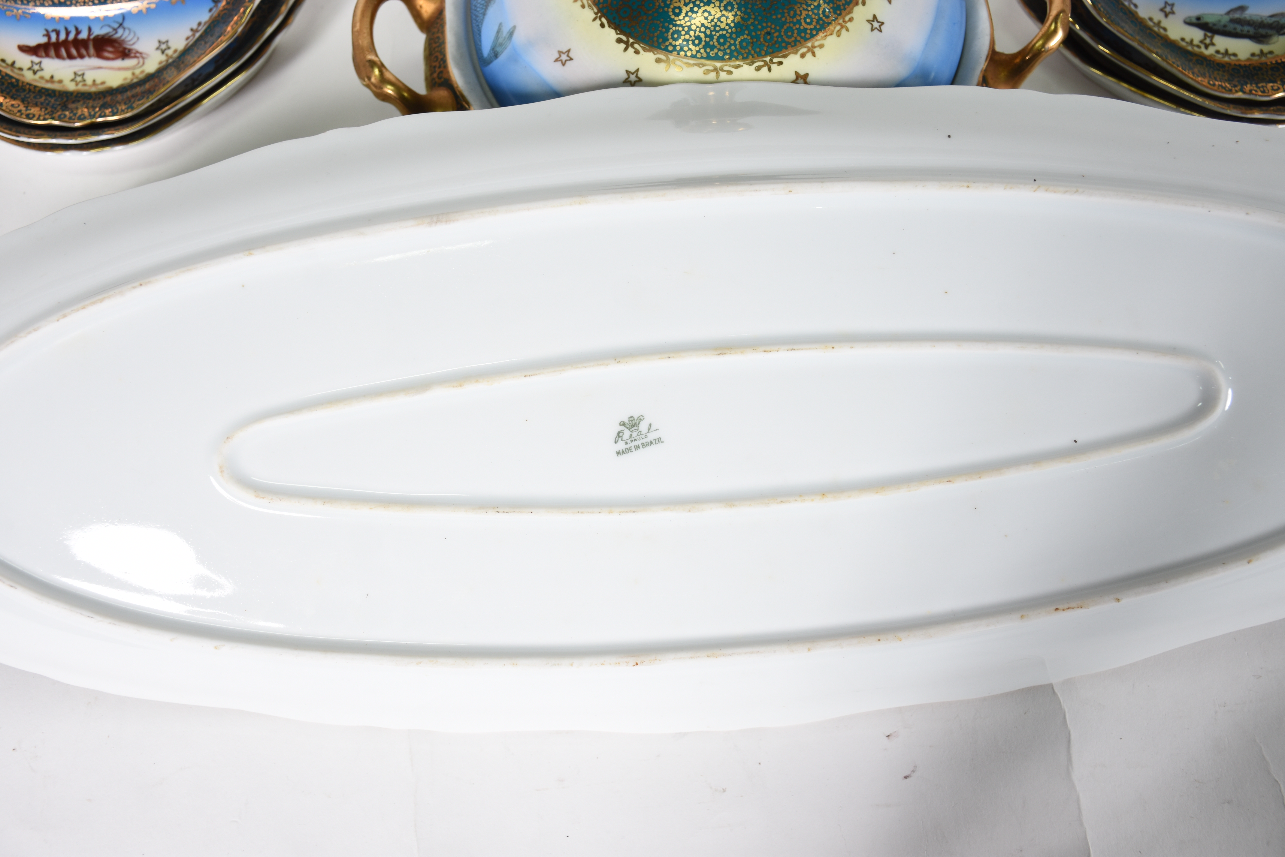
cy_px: 428
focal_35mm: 34
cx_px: 642
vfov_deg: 38.4
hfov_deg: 55.1
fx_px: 1231
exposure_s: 1/60
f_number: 4.5
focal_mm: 23
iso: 200
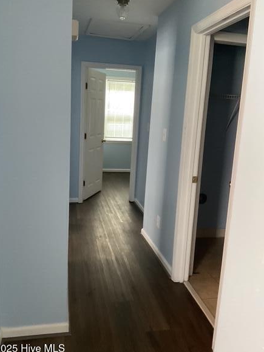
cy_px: 171
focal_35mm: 32
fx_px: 325
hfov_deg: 44.2
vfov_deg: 56.8
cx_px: 129
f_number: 1.8
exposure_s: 1/40
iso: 320
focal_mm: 3
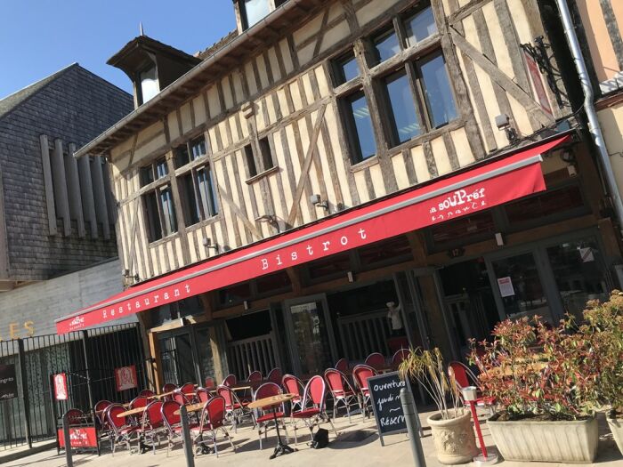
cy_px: 234
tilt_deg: +11.4
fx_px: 504
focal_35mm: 28
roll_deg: +12.5
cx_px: 312
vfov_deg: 49.7
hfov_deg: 63.4
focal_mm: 3.99
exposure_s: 1/1709
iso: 20
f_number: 1.8
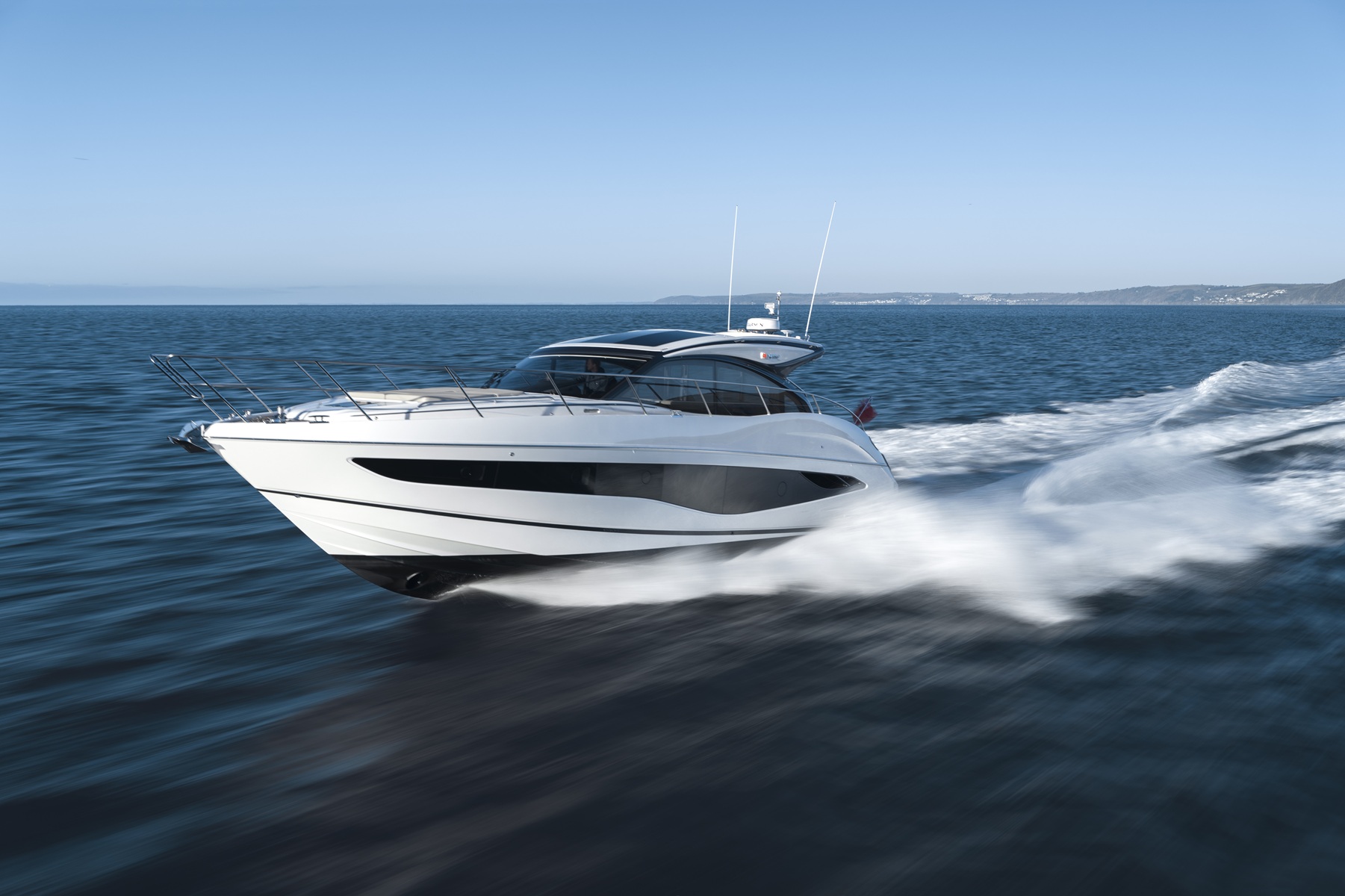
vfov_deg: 37.8
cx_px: 672
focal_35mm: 35
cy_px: 448
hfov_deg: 54.4
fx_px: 1307
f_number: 5
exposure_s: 1/15
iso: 100
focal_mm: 35
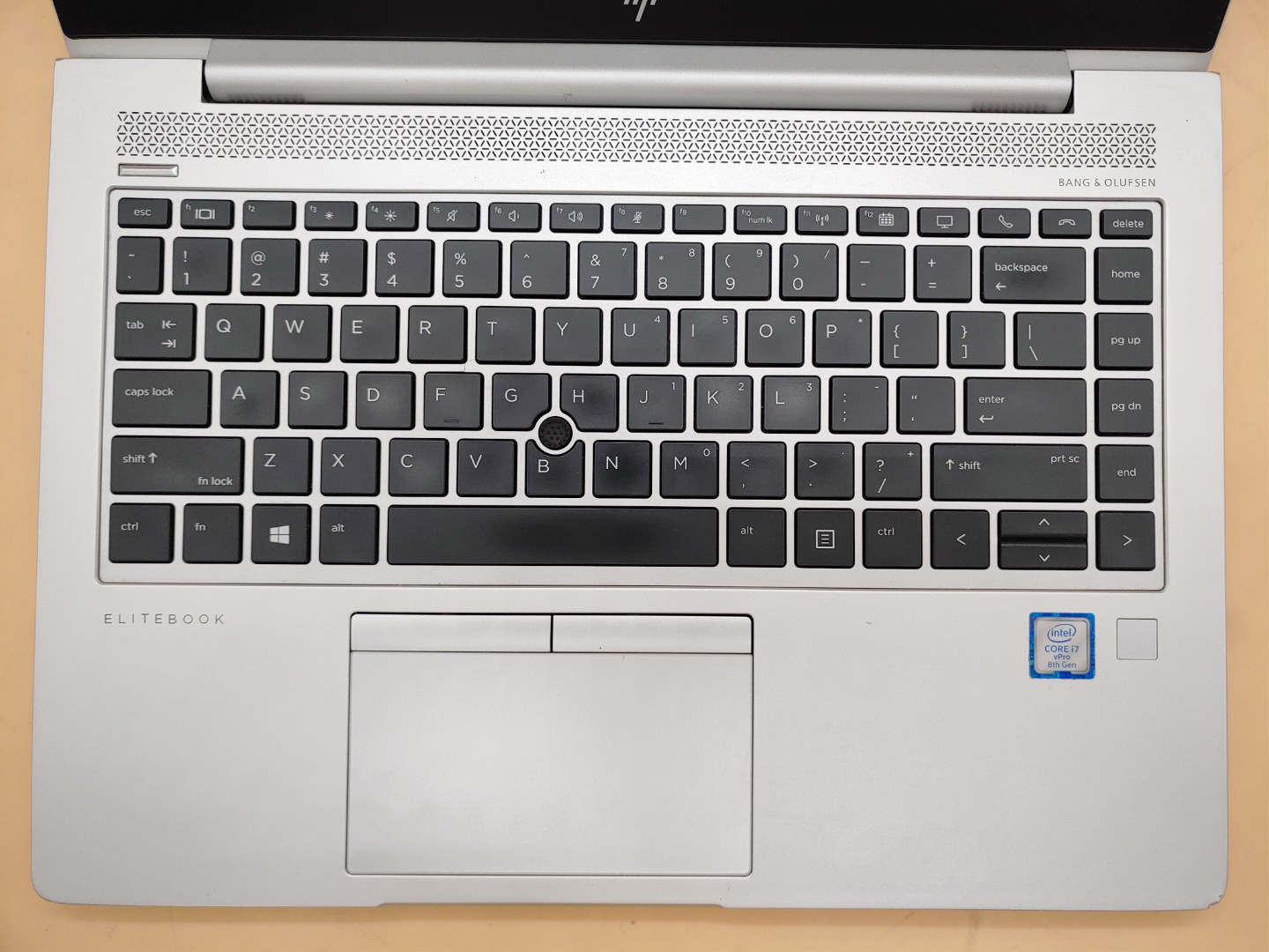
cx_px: 634
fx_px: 953
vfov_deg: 53.1
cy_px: 476
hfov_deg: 67.3
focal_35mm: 26
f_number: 1.8
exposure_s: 1/120
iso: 50
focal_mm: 4.36
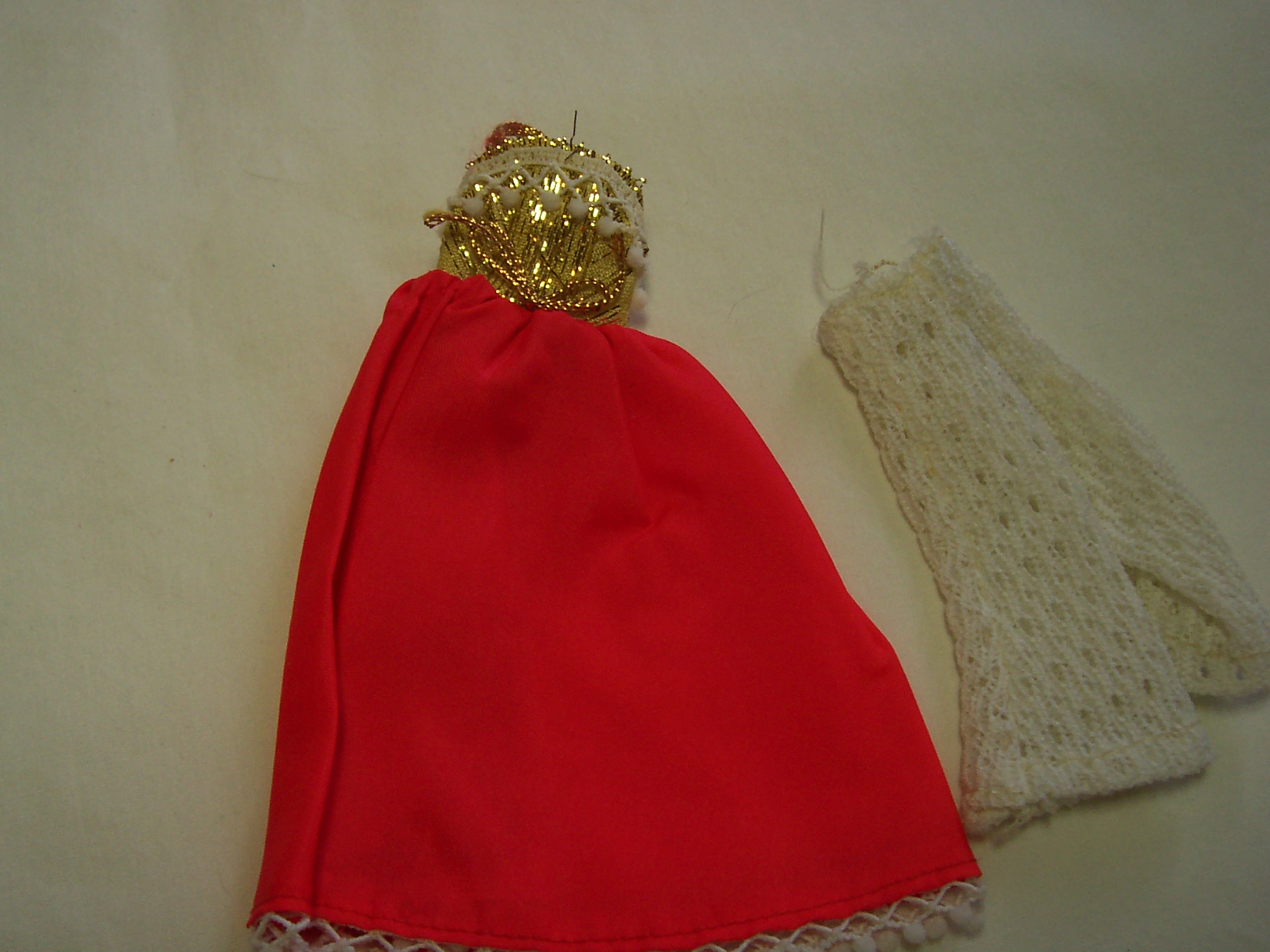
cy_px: 476
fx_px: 1357
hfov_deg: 50.1
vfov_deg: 38.7
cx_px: 635
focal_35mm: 37
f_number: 2.8
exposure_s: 1/90
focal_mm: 5.6
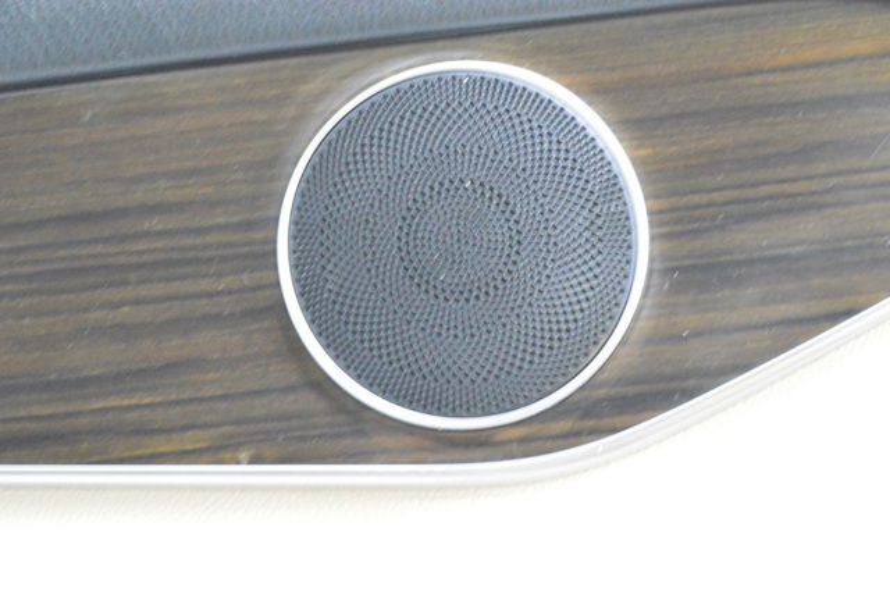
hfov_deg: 24.6
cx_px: 445
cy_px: 296
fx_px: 2037
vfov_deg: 16.5
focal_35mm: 82
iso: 6400
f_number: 5.6
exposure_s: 1/25
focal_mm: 55
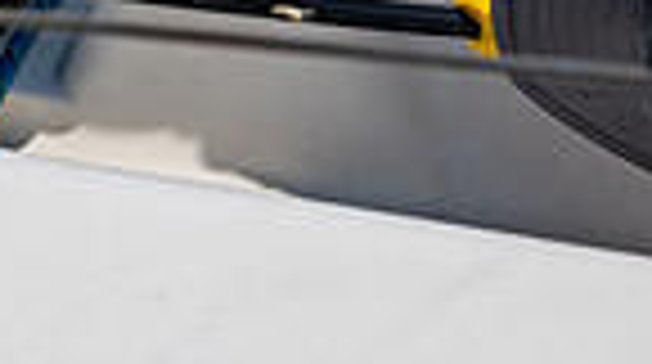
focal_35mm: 459
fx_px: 7922
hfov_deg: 4.7
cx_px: 338
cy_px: -373
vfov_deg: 2.6
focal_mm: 89
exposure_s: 1/1000
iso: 125
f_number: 6.3
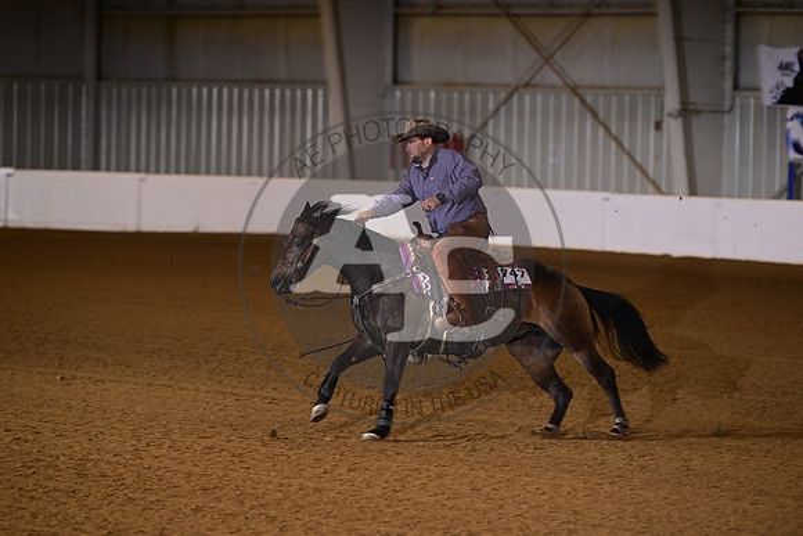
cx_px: 402
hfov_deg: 10.3
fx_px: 4462
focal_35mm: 200
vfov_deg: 6.9
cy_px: 268
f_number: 4
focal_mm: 200
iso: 2000
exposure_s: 1/200
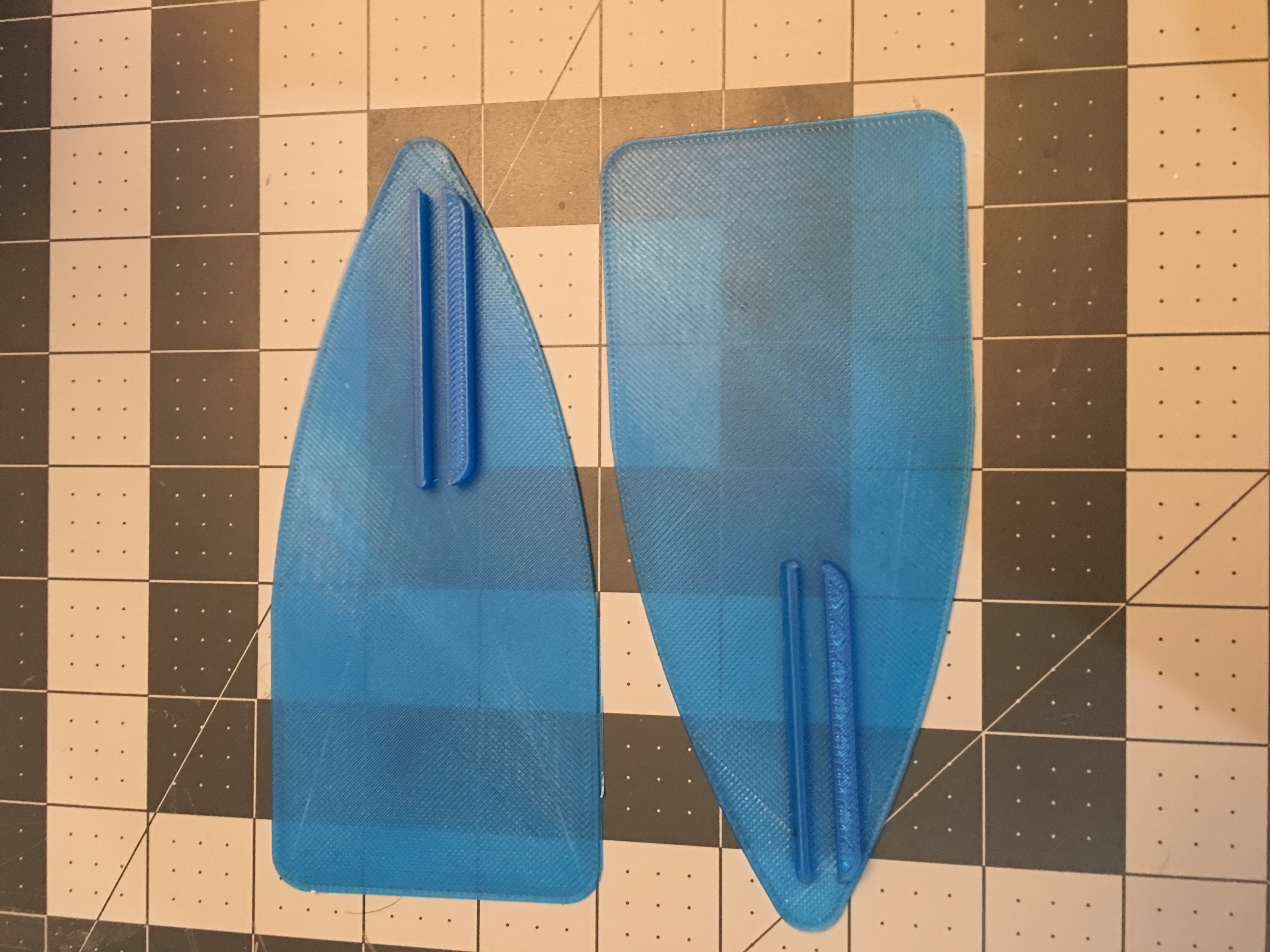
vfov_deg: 48.2
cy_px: 476
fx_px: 1064
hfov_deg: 61.7
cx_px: 635
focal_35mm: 29
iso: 100
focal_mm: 4.15
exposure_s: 1/15
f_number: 2.2
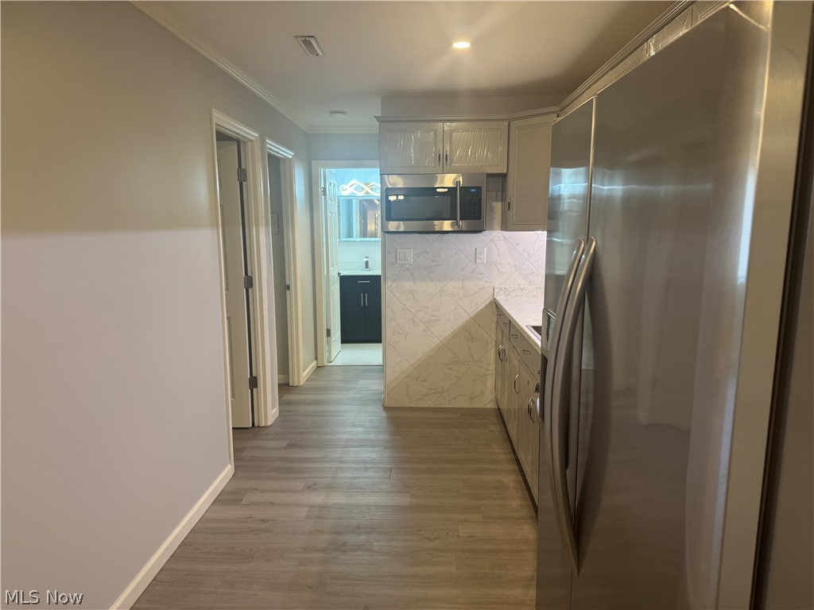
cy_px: 305
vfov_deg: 56.8
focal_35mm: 24
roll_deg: +0.4
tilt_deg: -8.5
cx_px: 407
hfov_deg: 71.6
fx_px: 564
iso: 125
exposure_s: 1/60
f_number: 1.78
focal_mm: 6.76
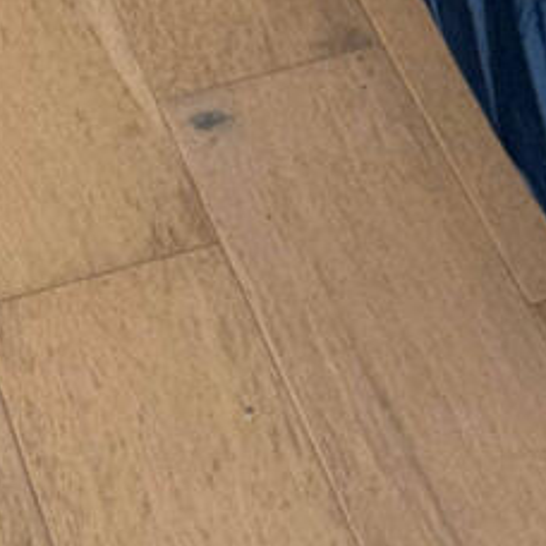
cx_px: 323
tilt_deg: -6.4
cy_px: -1348
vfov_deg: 7.6
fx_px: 3319
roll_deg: -1.4
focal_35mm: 186
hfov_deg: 9.4
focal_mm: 6.76
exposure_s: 1/126
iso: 50
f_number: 1.78
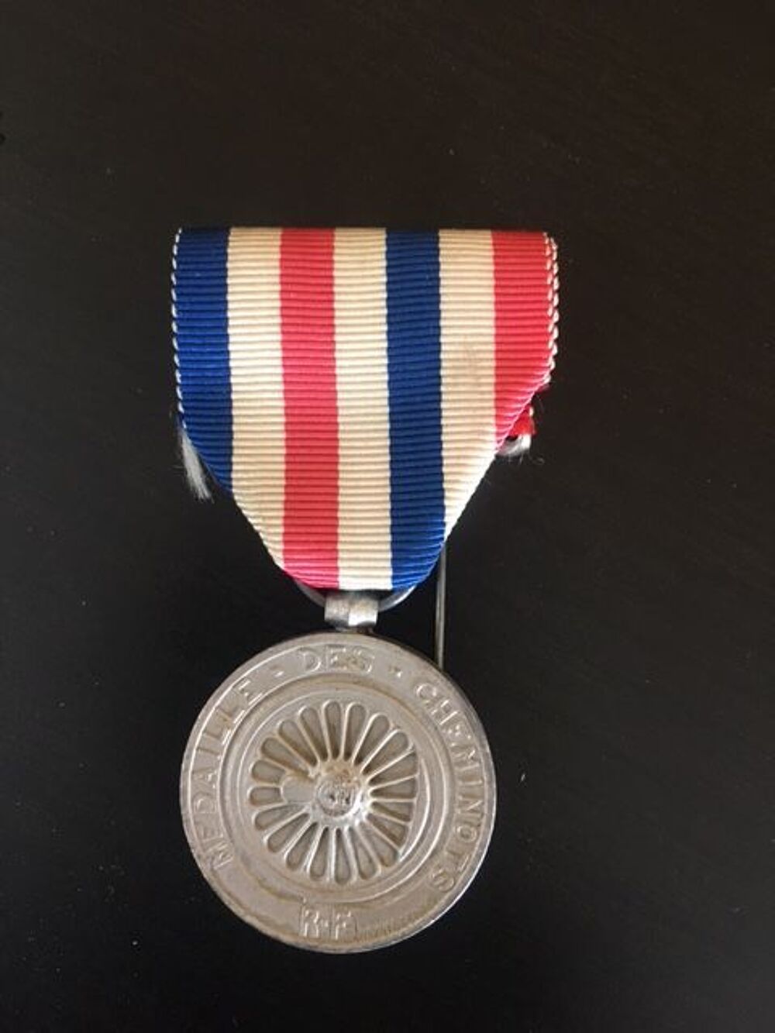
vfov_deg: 61.7
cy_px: 516
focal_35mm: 29
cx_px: 388
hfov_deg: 48.2
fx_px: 866
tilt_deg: -85.5
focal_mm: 4.15
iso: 200
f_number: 2.2
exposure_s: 1/33
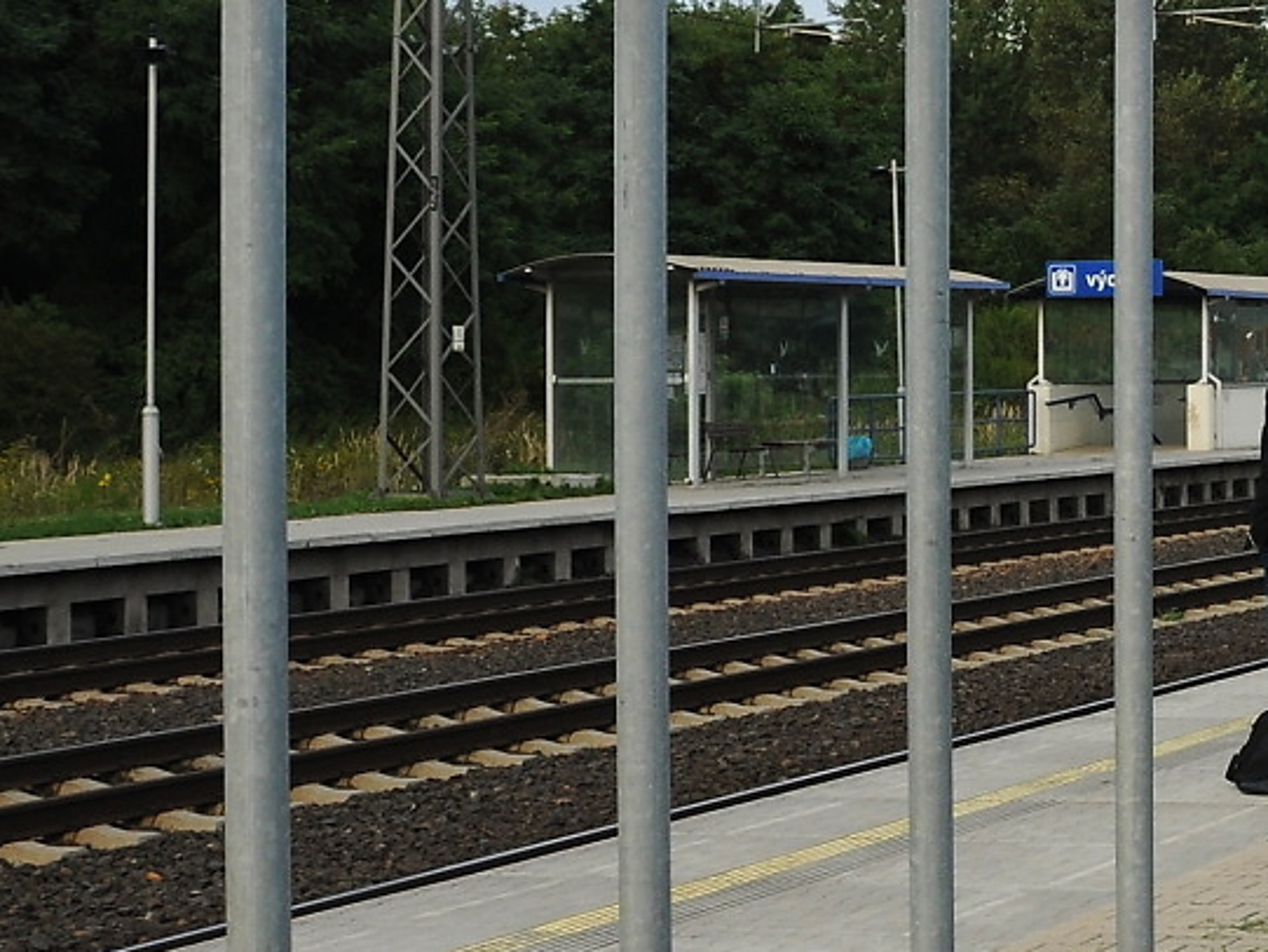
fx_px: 3401
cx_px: 1706
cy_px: 306
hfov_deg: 19.3
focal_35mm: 93
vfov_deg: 15.9
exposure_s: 1/160
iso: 200
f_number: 6.3
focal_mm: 17
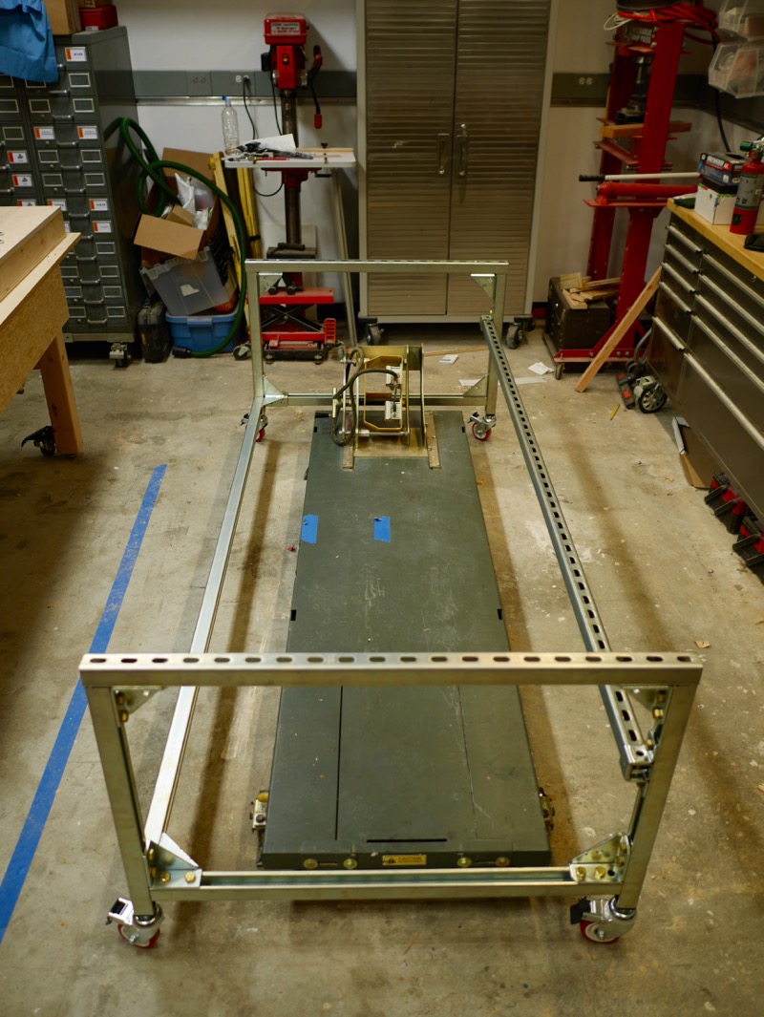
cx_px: 382
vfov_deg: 59.9
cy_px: 508
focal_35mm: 30
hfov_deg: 46.8
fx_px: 882
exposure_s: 1/100
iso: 200
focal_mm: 15
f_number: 1.7
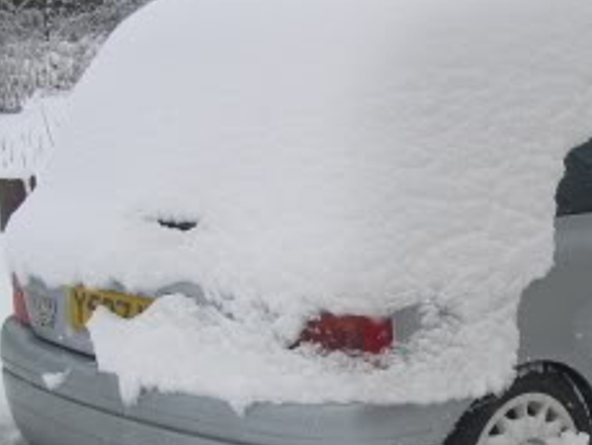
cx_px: 530
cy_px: 334
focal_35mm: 85
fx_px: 1454
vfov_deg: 17.3
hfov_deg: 22.5
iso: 50
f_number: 4.1
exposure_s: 1/500
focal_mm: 5.8
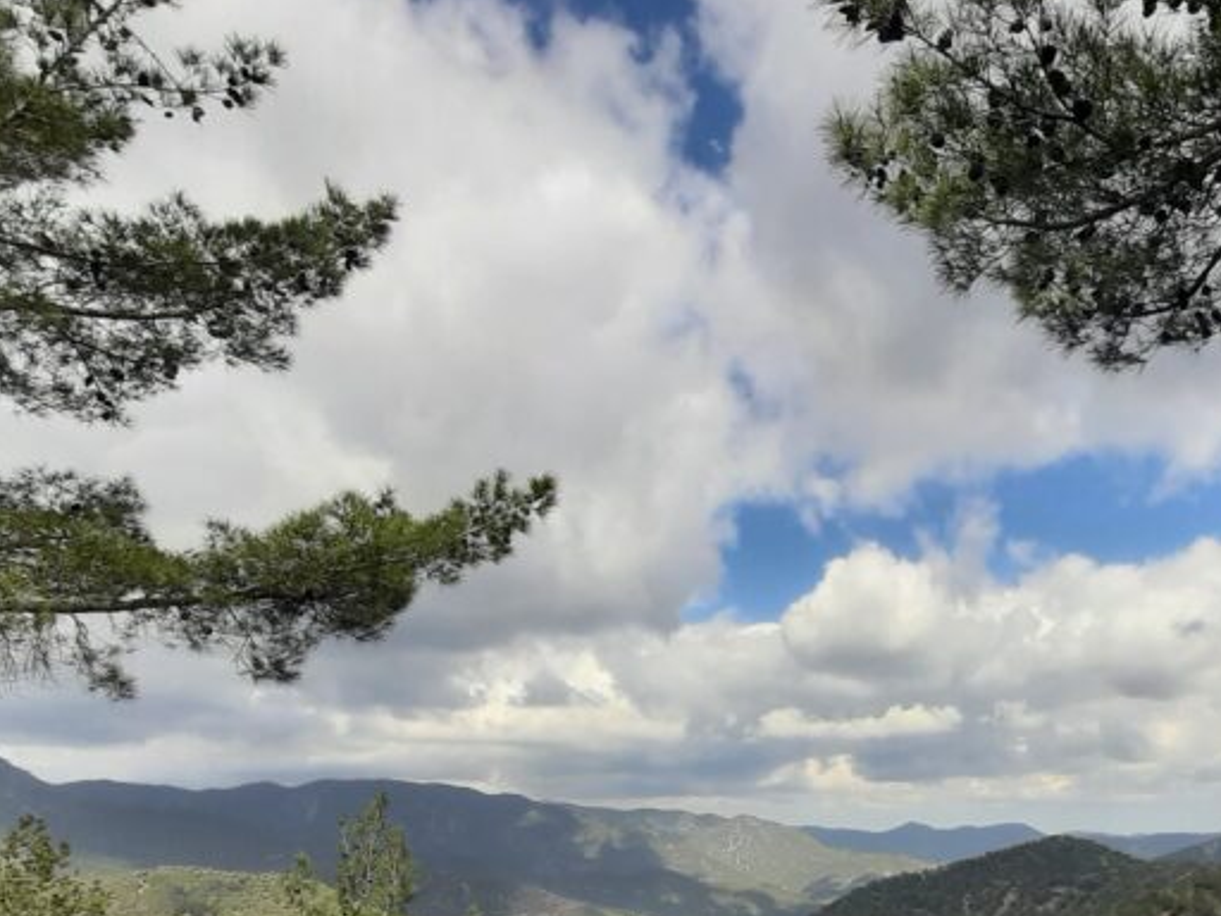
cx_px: 909
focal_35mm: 26
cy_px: 661
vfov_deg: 51.3
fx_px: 917
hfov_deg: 63.5
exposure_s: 1/1151
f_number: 2.2
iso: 40
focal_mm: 1.42
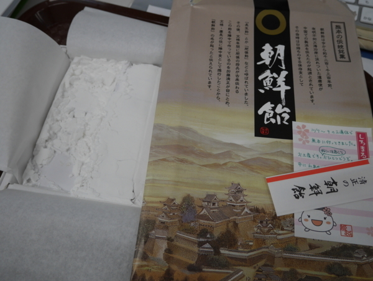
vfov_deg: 49.8
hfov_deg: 63.4
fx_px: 302
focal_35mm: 28
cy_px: 140
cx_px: 186
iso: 200
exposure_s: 1/125
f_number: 4.5
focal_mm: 14
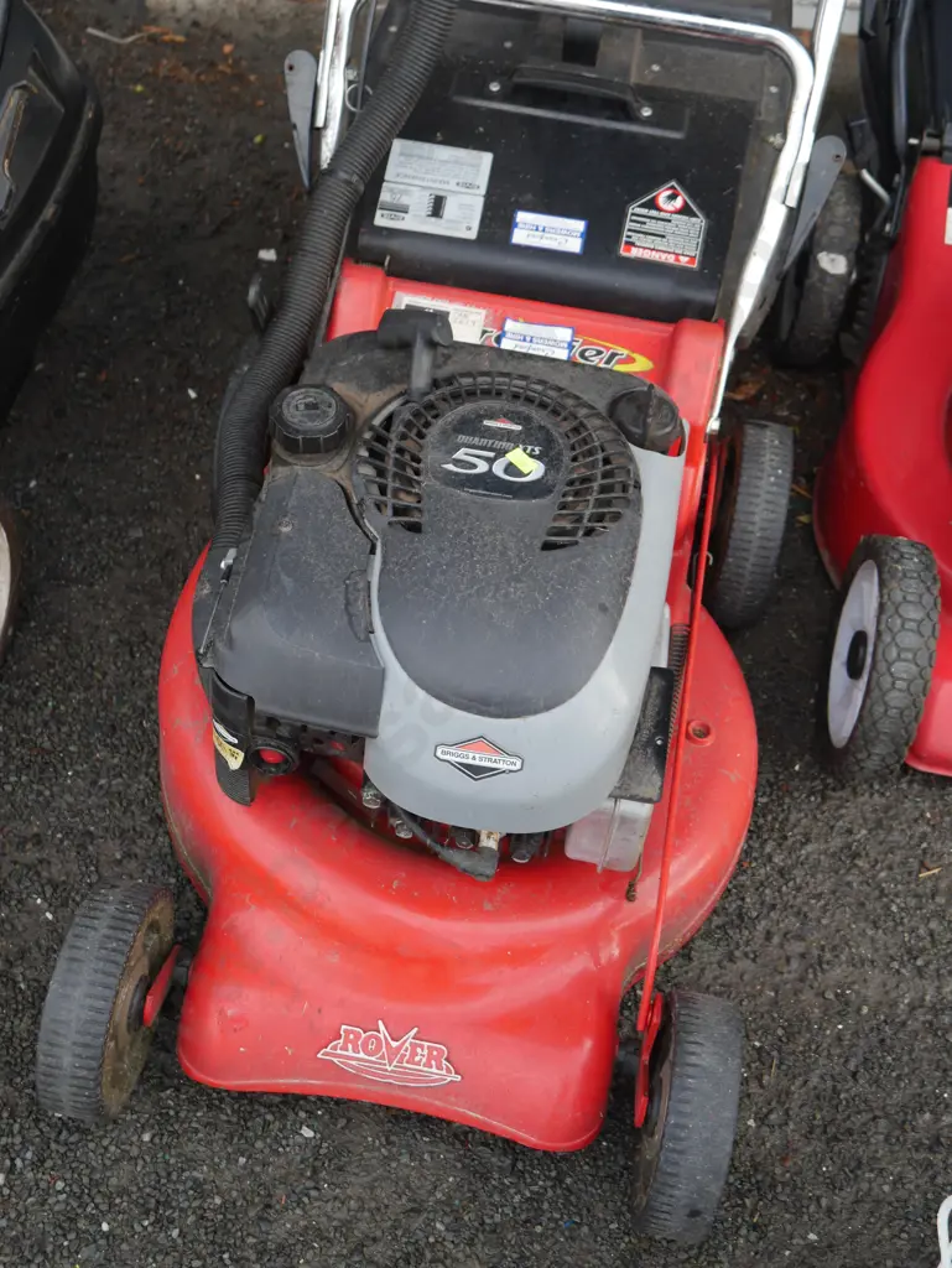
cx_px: 476
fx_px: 1539
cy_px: 634
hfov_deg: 34.4
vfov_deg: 44.8
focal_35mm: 42
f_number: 4.6
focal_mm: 21
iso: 200
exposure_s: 1/80
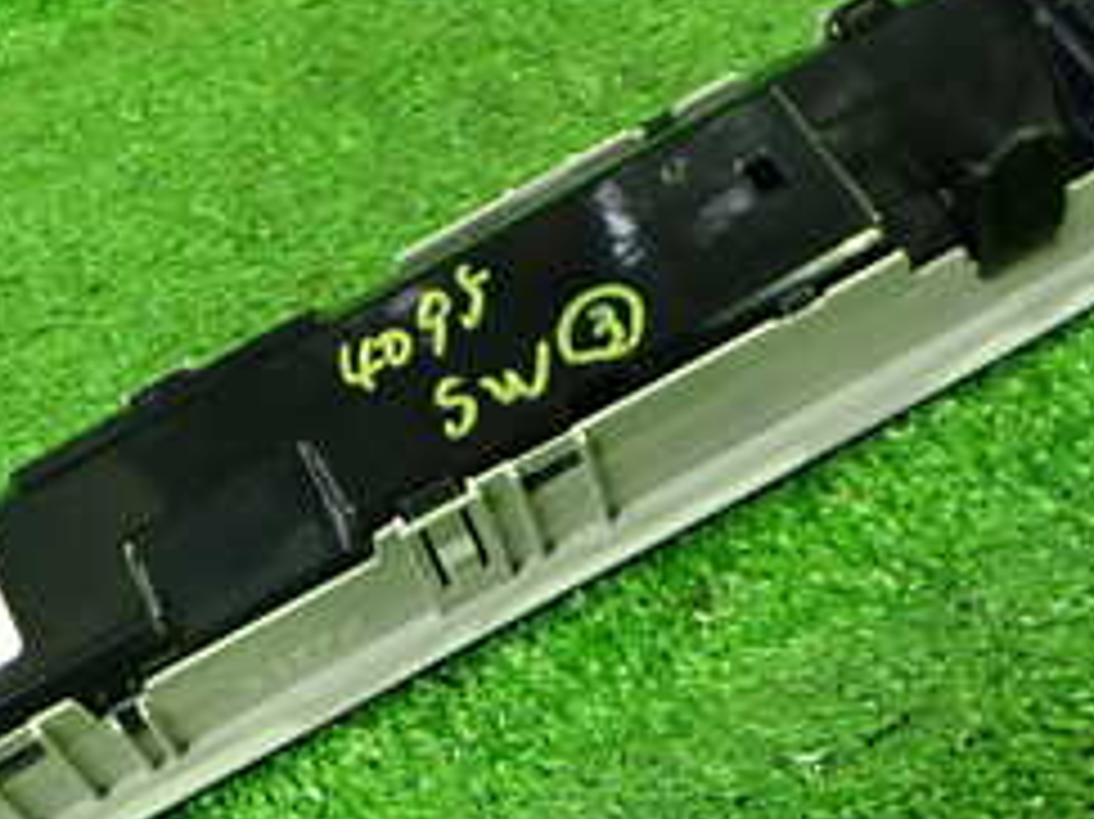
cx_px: 243
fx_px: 2338
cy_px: 554
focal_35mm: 74
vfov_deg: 19.8
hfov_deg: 25.9
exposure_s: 1/30
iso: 640
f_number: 2.3
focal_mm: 5.4
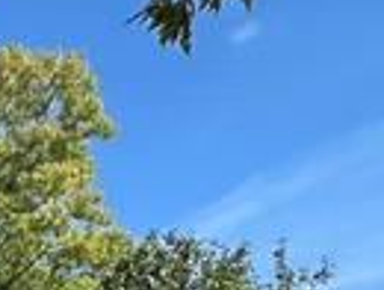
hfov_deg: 14.0
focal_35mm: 110
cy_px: 651
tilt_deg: +0.3
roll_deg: +0.8
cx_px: -464
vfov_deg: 11.6
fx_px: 1223
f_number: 2.2
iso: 40
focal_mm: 2.22
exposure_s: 1/932
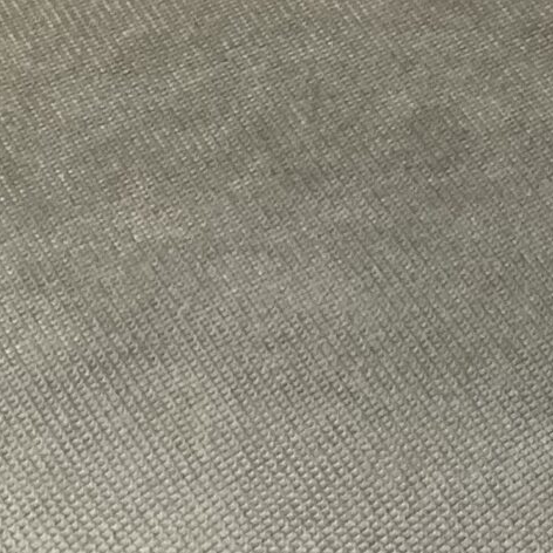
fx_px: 2512
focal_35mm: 139
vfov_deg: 10.4
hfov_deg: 11.6
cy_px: 1442
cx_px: 989
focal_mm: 3
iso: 160
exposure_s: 1/50
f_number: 1.8
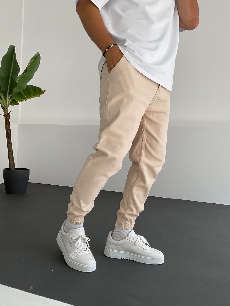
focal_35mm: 31
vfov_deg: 58.3
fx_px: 275
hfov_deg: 45.4
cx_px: 111
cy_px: 155
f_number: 1.8
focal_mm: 3
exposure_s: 1/120
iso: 20
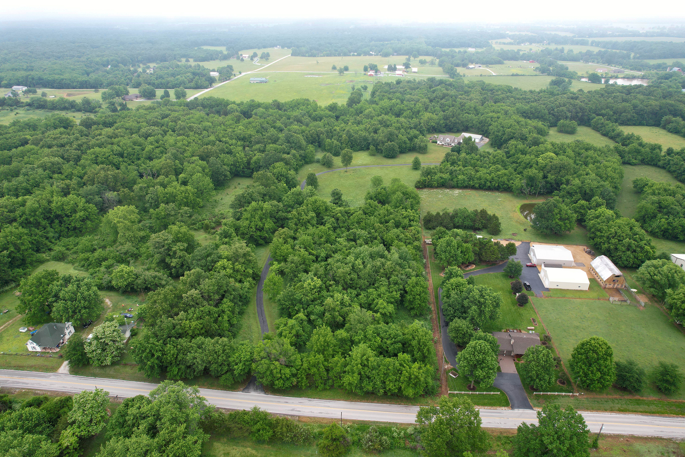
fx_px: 419
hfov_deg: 78.6
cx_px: 342
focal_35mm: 22
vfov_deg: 57.2
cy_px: 228
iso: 100
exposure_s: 1/160
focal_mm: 8.38
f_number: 2.8
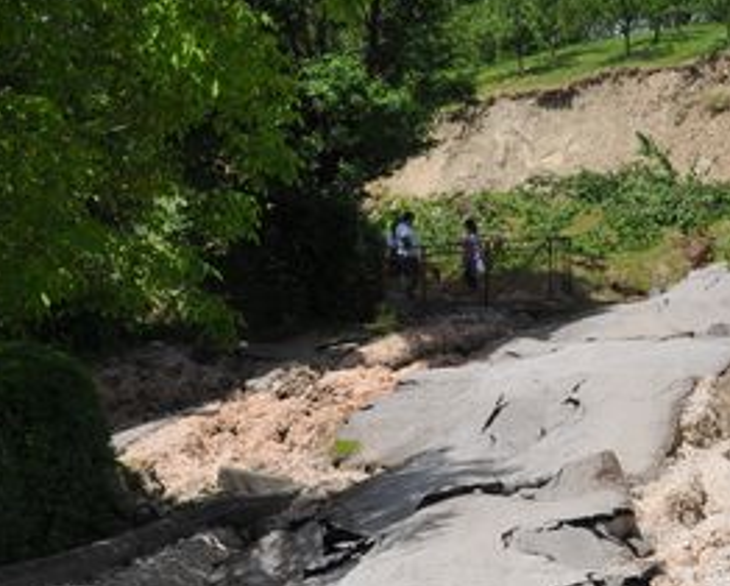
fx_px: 1946
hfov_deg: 19.5
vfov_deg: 16.8
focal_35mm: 90
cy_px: 537
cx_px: 956
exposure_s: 1/350
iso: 200
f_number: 9.5
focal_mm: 24
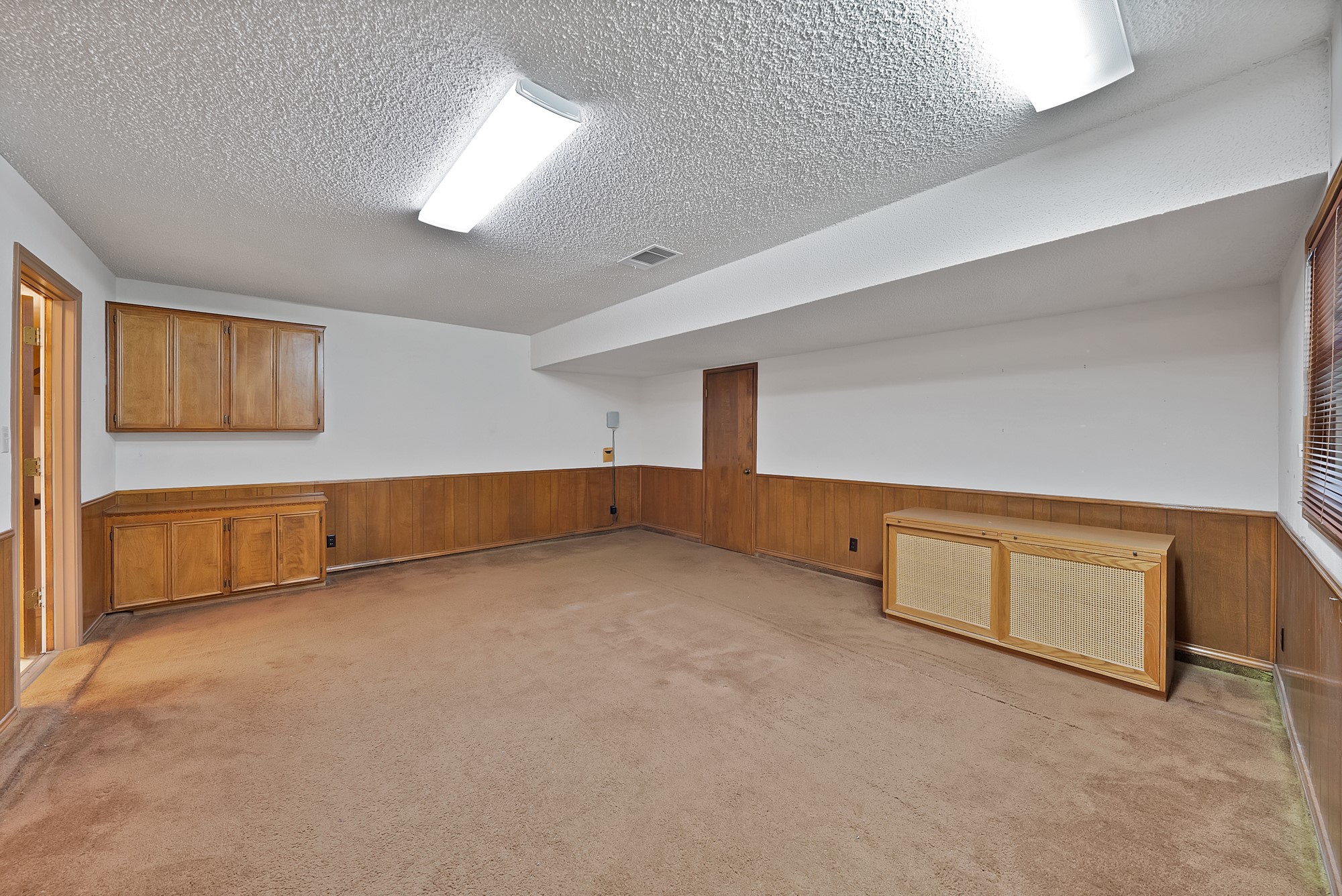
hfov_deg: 112.6
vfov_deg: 90.1
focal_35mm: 12
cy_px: 448
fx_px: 448
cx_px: 671
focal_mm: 12
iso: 640
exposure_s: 1.6
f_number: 9
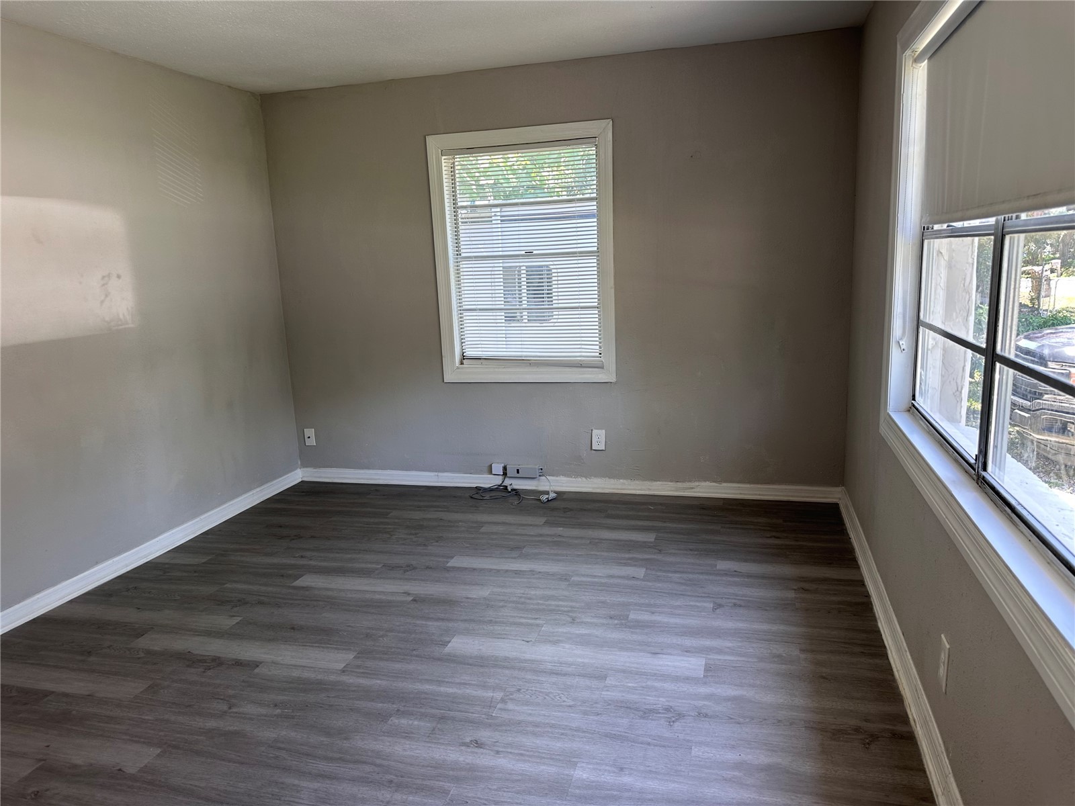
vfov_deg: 56.8
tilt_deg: -10.6
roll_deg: +1.8
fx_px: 745
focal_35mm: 24
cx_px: 538
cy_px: 403
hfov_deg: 71.6
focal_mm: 6.86
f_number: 1.78
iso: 80
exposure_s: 1/120
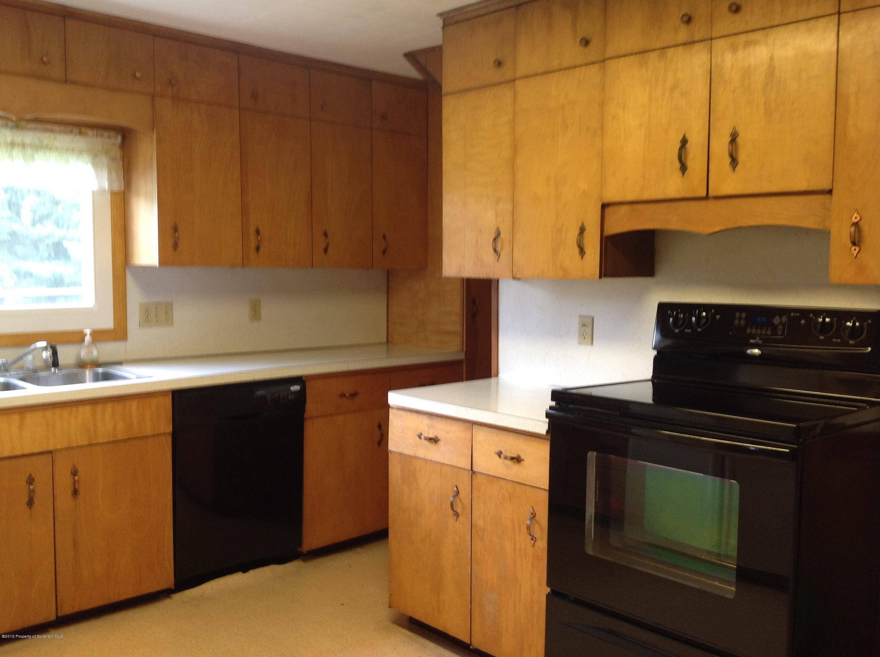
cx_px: 440
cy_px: 328
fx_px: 888
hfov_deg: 52.7
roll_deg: -0.7
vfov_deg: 40.6
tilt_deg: -5.1
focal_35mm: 35
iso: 80
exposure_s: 1/15
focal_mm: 4.28
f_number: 2.4
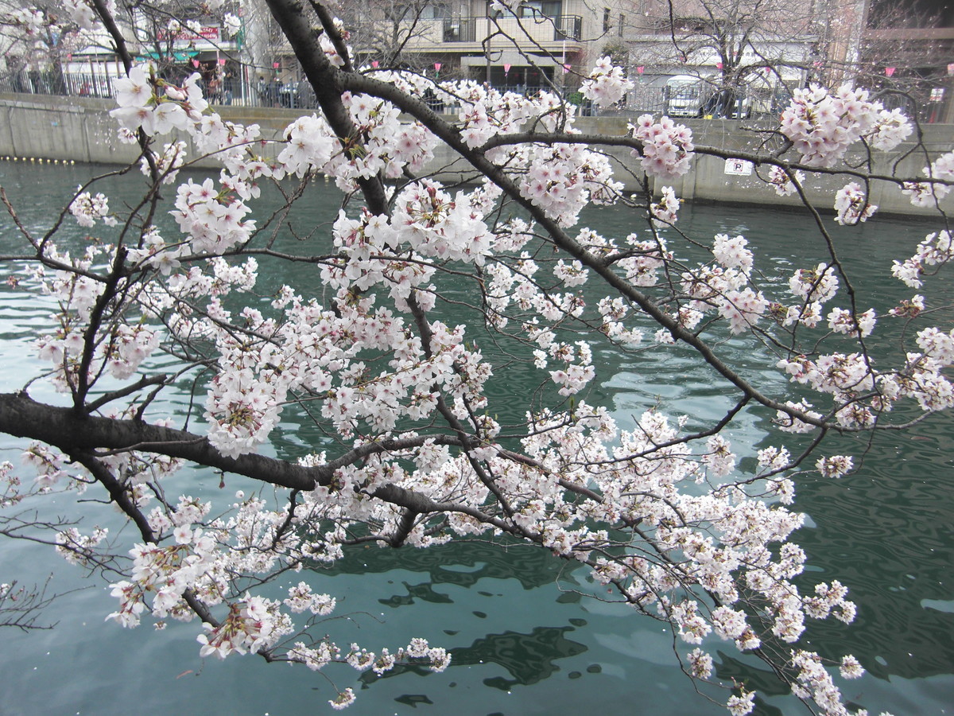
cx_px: 477
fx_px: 772
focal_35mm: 28
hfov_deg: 63.4
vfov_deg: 49.7
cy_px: 358
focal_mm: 4.9
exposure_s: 1/125
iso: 50
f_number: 2.6
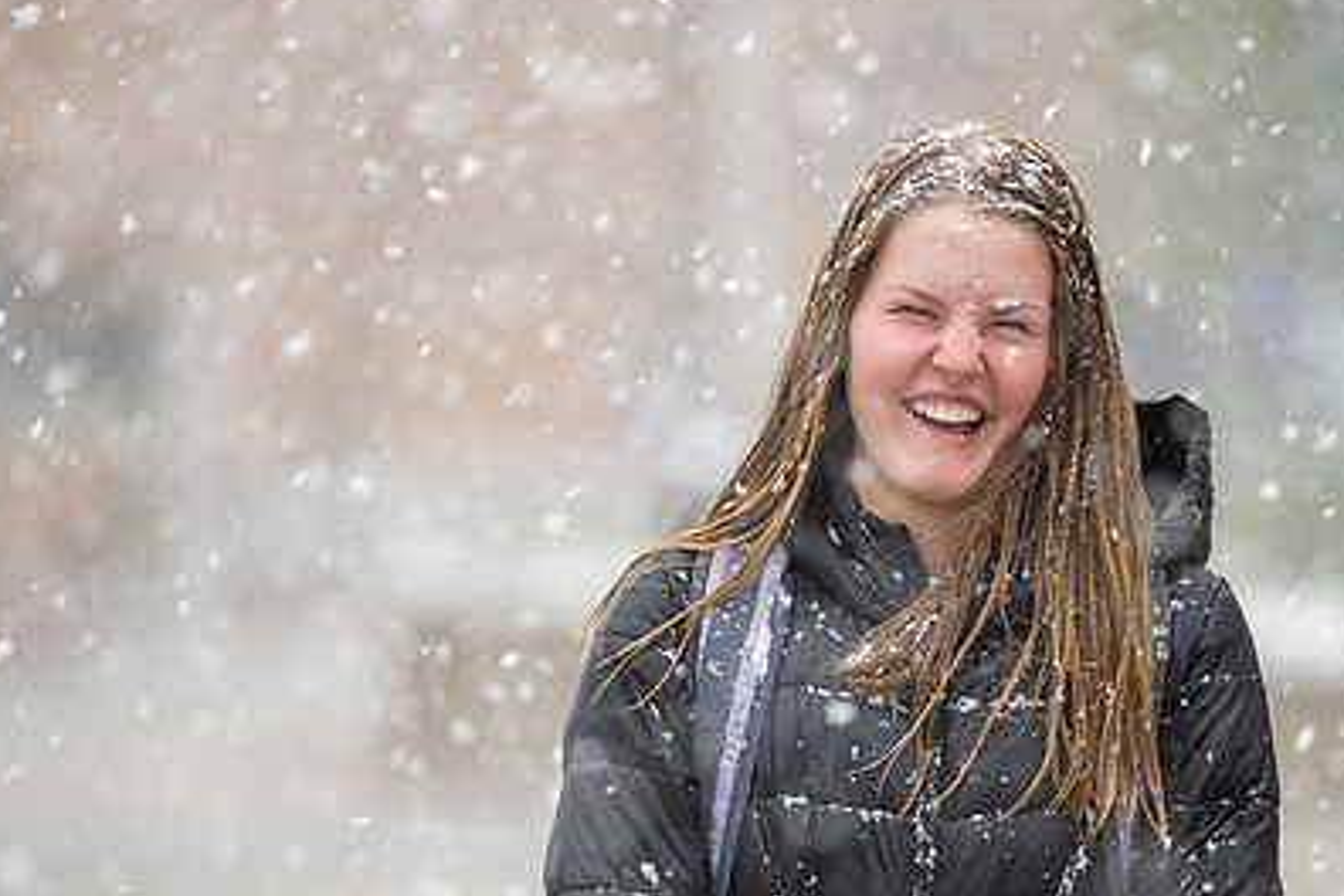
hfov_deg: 7.0
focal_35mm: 293
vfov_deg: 4.7
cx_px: 832
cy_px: 633
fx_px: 10938
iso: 800
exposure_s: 1/800
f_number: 2.8
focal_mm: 200
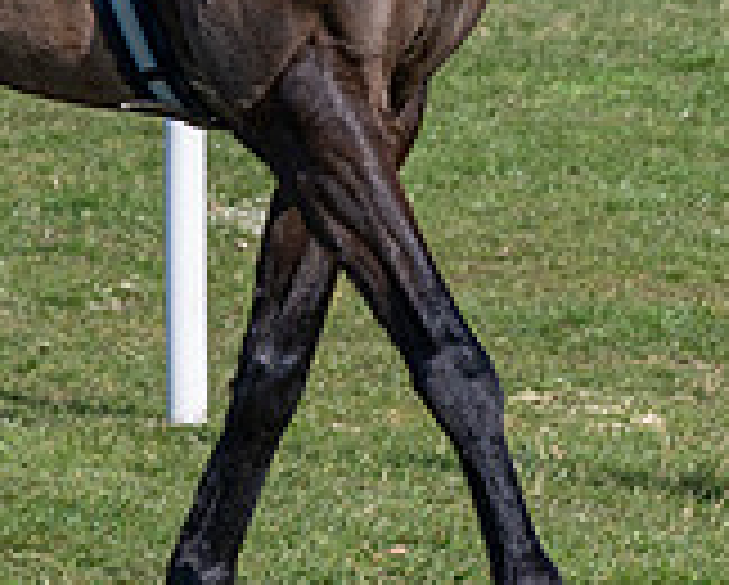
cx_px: 244
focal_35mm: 575
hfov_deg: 3.4
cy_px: -207
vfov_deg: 2.7
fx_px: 12421
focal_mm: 98
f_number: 5
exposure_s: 1/1600
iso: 200
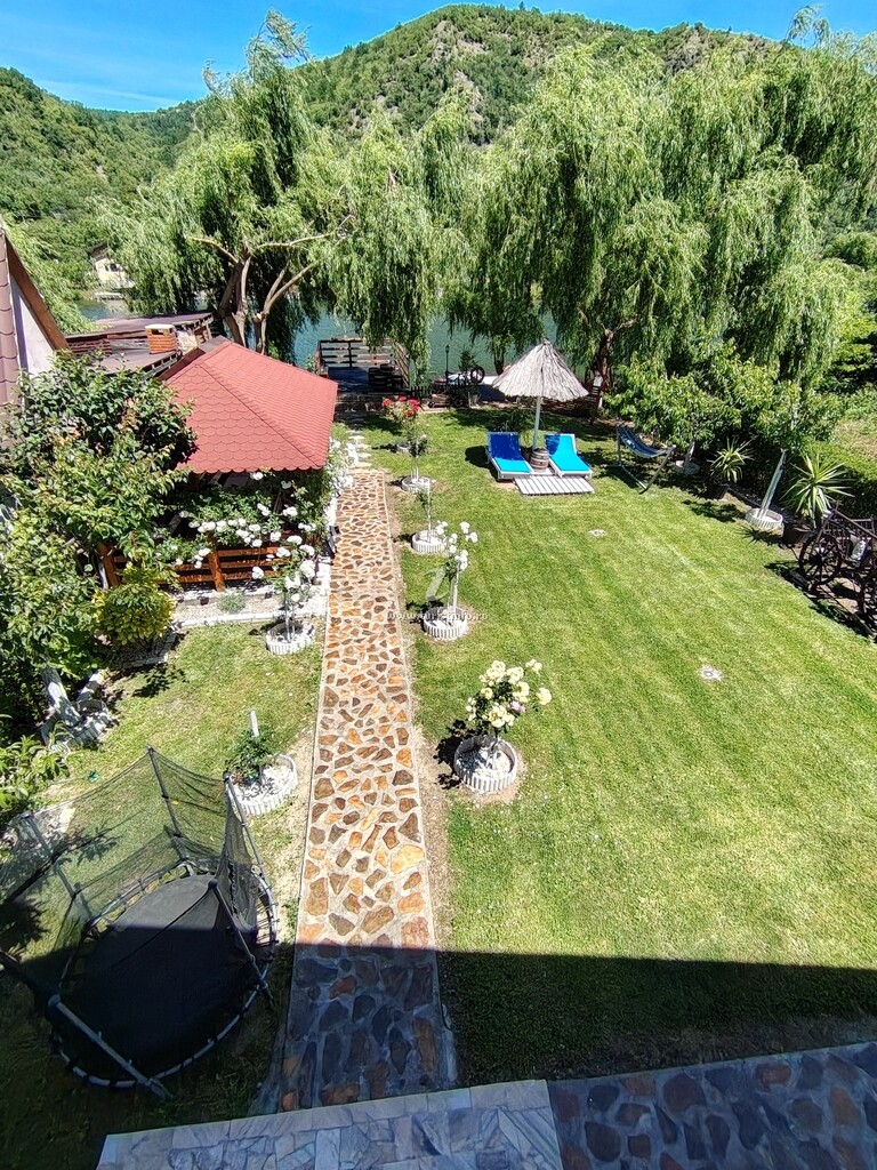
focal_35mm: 17
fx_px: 574
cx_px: 438
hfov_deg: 74.7
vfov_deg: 91.0
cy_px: 585
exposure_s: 1/860
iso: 100
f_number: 2.2
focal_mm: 1.42
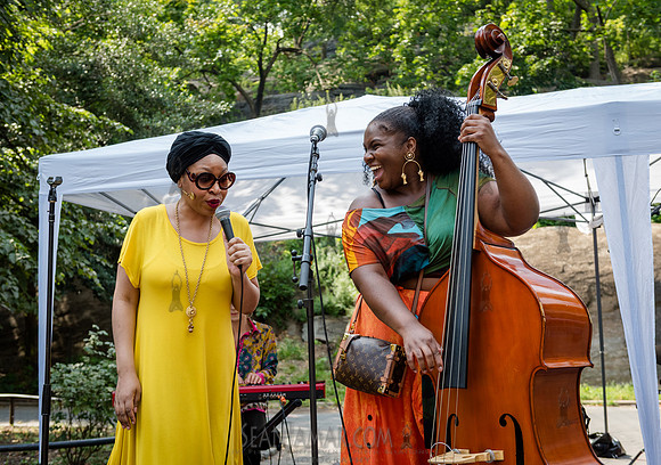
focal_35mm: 46
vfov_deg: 30.4
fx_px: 856
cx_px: 339
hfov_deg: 42.2
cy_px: 220
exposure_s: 1/640
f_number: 3.5
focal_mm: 42
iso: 500
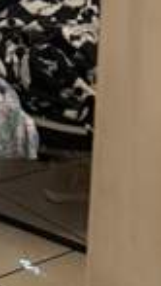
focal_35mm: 114
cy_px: -138
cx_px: -279
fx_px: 863
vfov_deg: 17.0
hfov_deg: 9.1
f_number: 1.78
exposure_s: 1/40
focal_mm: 6.76
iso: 640
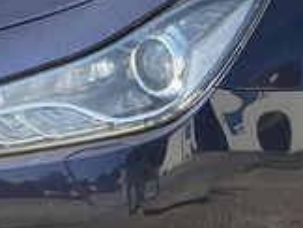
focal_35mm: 138
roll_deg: +1.4
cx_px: 443
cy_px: -11
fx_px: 1210
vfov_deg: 10.7
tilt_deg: -11.3
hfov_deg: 13.5
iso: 25
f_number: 1.8
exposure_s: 1/627
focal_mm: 3
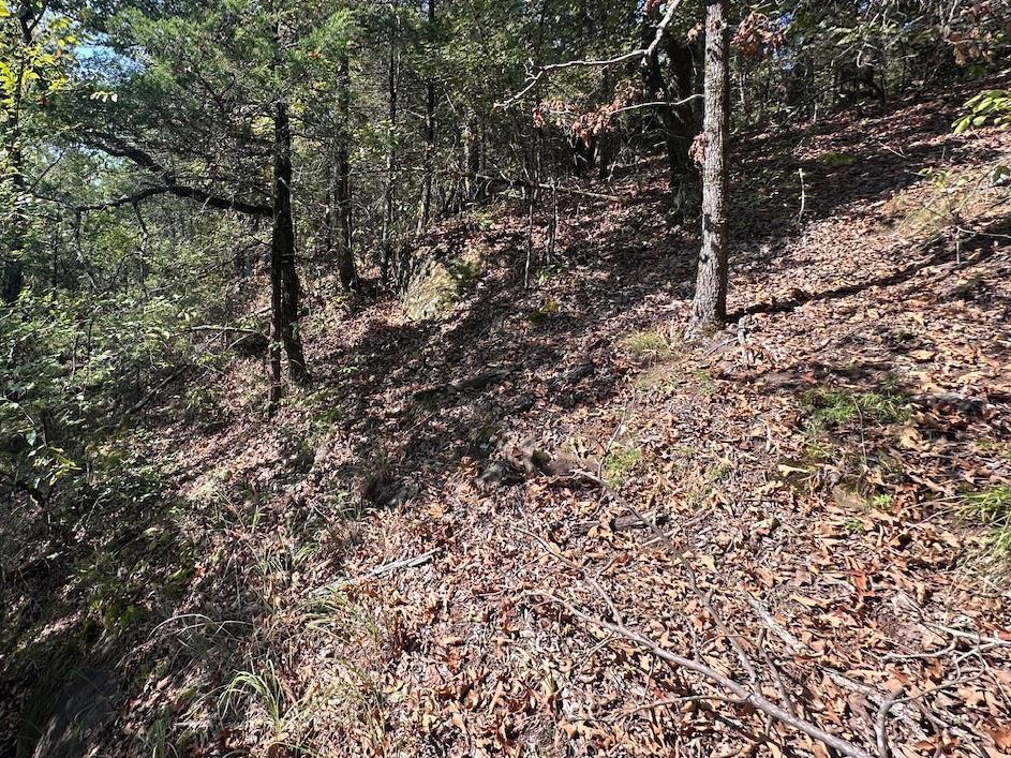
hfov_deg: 81.4
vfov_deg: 67.2
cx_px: 326
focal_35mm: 19
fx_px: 555
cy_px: 267
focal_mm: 2.22
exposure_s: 1/252
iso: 40
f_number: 2.2
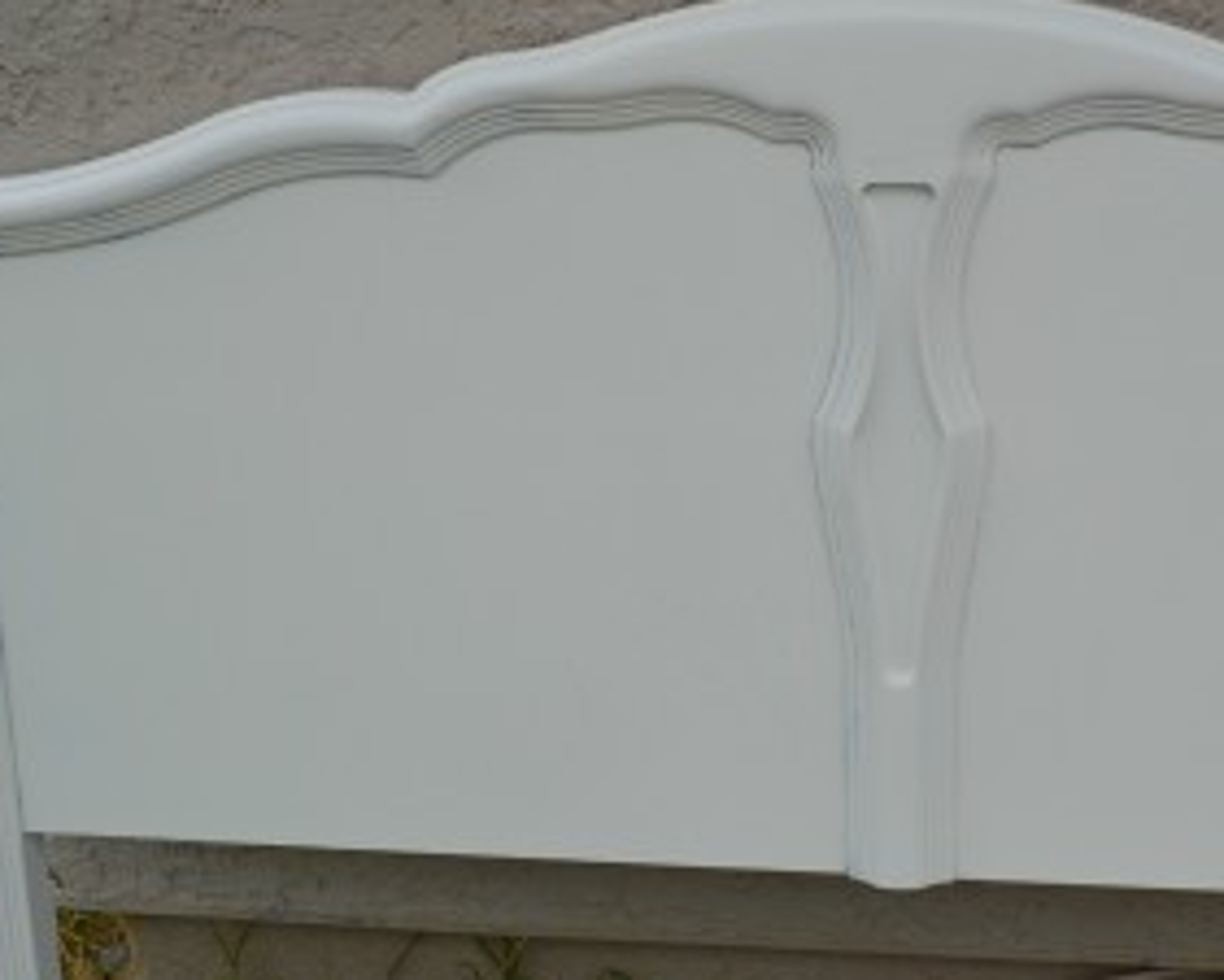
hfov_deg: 30.8
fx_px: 2174
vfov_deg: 25.4
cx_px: 954
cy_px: 510
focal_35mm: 60
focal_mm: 24
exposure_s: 1/250
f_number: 8
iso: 100
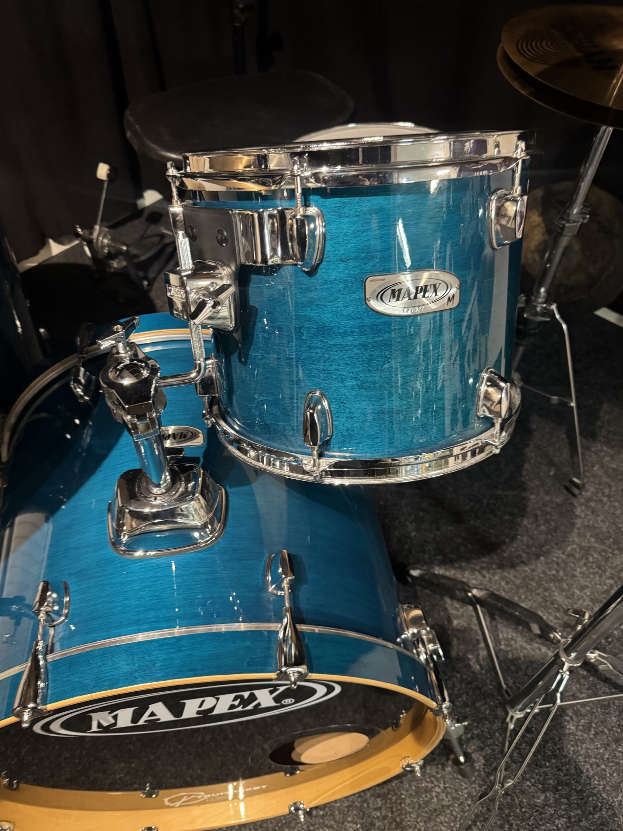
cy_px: 415
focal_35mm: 25
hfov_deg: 54.9
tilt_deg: -52.7
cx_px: 299
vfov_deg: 69.4
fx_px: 600
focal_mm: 6.76
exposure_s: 1/33
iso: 800
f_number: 1.78
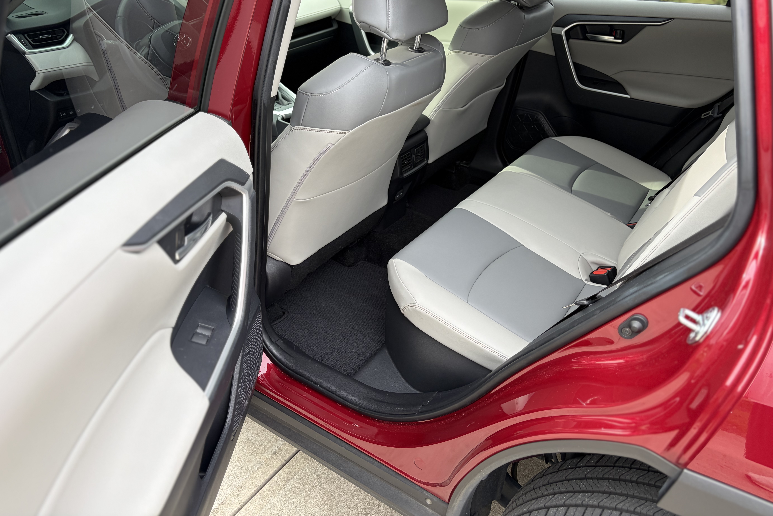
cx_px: 386
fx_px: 601
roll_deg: +4.3
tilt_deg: -27.3
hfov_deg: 65.5
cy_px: 216
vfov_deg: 46.2
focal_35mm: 28
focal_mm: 5.96
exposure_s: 1/189
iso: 40
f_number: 1.6
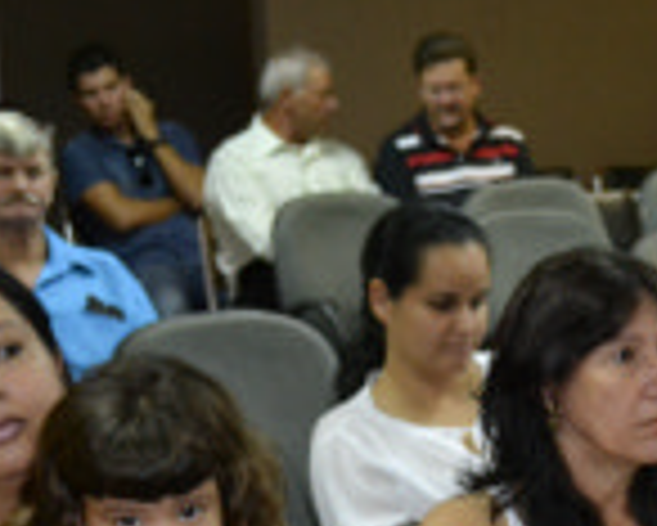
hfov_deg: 11.1
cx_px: 868
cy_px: 627
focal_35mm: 169
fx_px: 3281
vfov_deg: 9.1
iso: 2200
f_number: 5
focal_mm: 35
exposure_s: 1/60
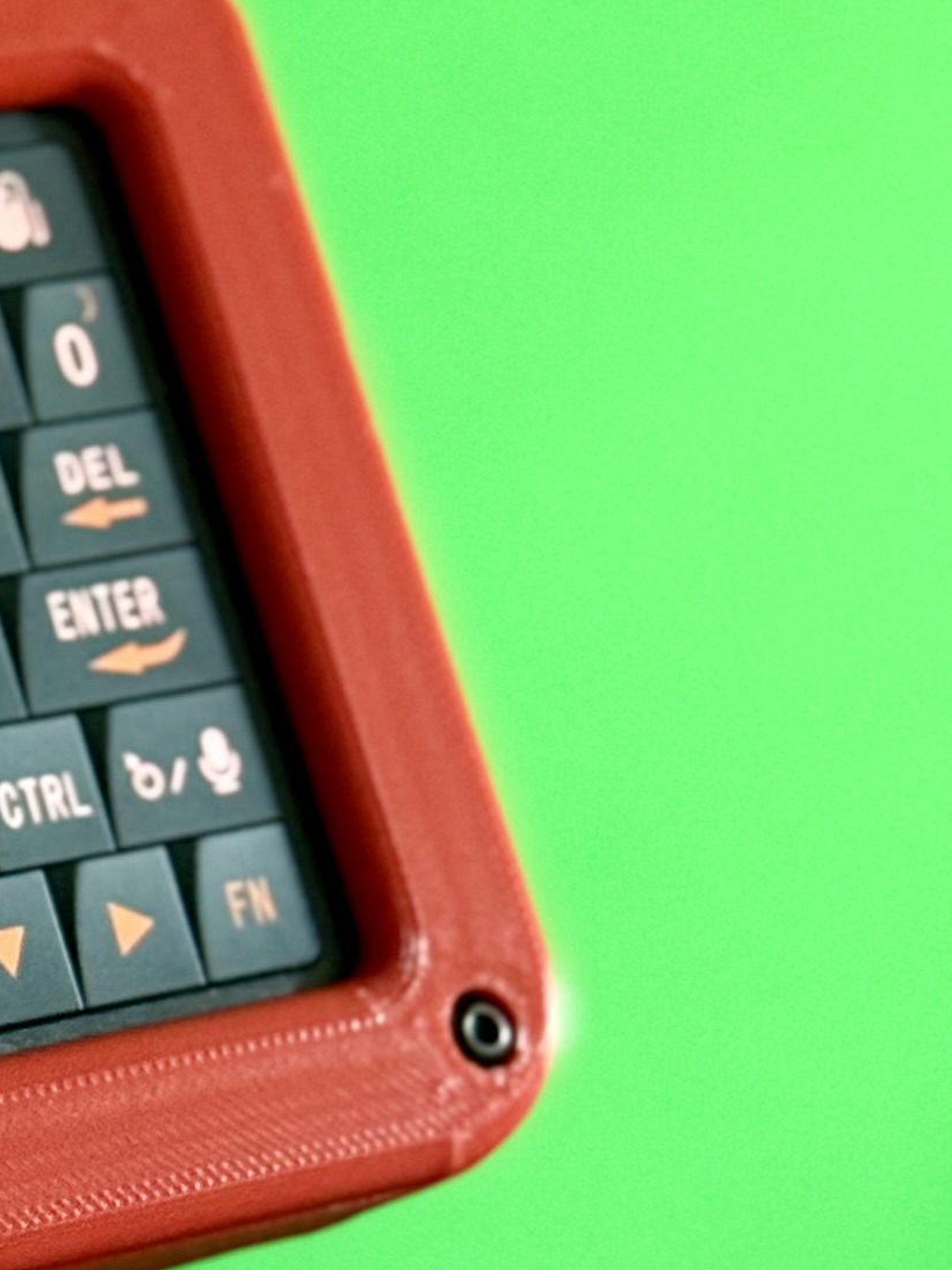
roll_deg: -9.5
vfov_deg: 11.2
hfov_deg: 8.1
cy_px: 400
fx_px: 6489
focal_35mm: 177
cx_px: -801
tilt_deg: -37.1
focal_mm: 6.76
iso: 320
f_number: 1.78
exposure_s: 1/40
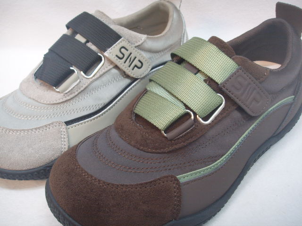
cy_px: 113
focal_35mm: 39
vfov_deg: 36.8
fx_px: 340
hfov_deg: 47.9
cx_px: 151
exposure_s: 1/8
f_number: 3.5
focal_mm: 6.6
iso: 63
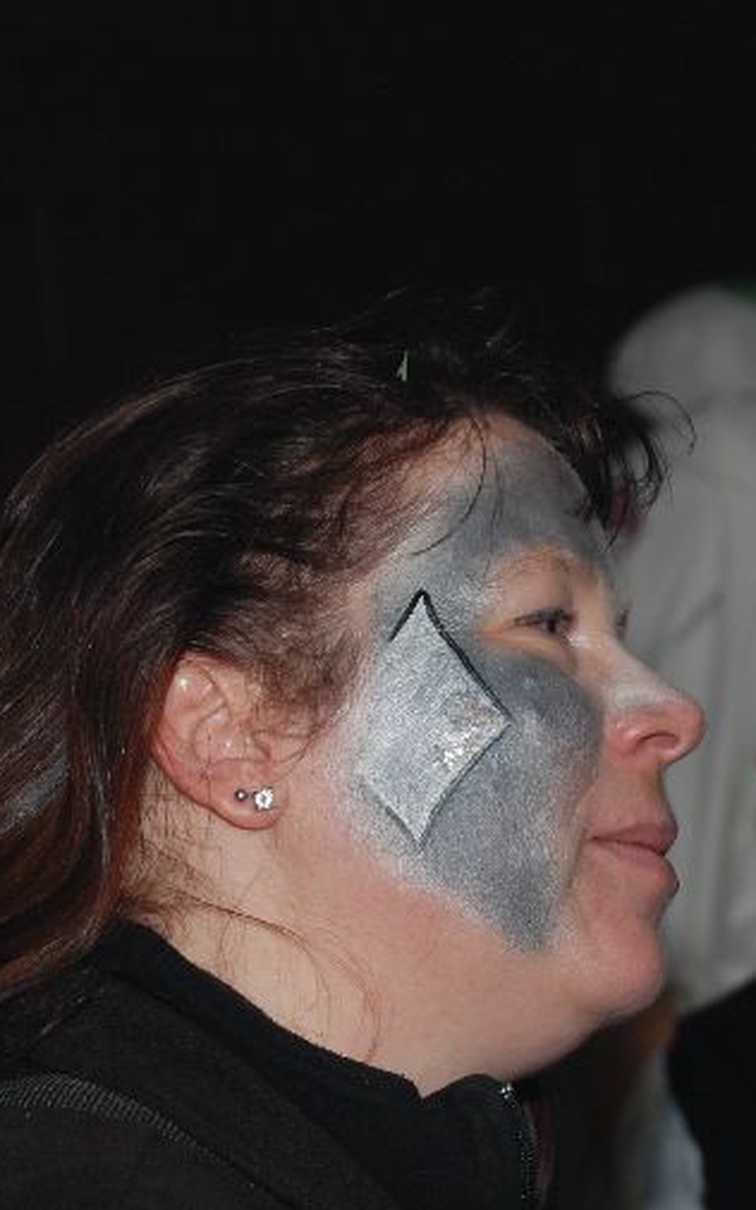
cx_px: 541
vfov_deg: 10.9
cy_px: 778
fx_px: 6333
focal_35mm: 192
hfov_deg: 6.8
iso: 200
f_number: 5.3
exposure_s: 1/60
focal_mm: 62
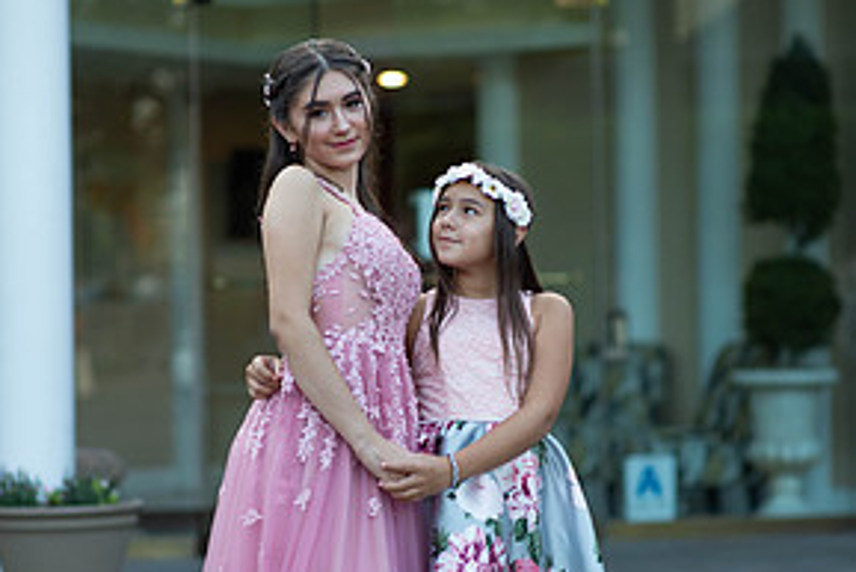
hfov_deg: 15.5
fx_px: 3140
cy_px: 427
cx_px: 416
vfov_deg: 10.4
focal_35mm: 132
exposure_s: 1/800
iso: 250
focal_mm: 85
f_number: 2
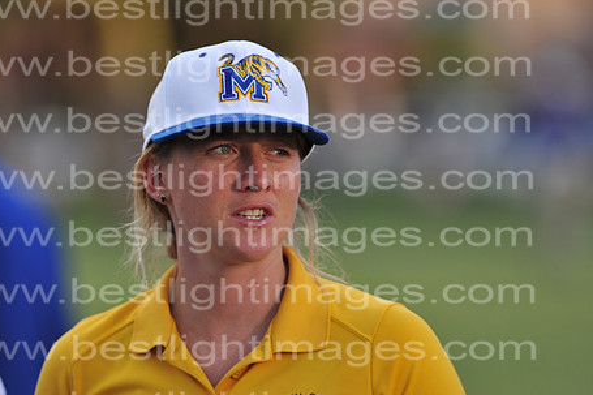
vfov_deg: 3.6
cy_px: 209
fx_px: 6290
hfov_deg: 5.4
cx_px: 241
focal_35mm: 382
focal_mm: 300
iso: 400
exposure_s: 1/1250
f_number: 4
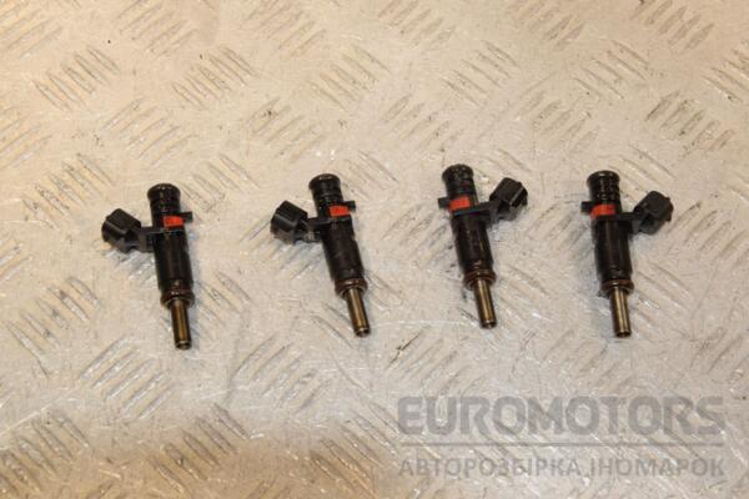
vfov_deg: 23.8
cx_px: 374
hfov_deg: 35.1
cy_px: 250
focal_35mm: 57
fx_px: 1186
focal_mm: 38
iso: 1600
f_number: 10
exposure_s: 1/200
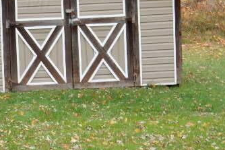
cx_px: 28
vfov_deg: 5.9
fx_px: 1457
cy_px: 1
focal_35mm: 233
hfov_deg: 8.8
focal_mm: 20.9
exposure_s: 1/50
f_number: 5.6
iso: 125
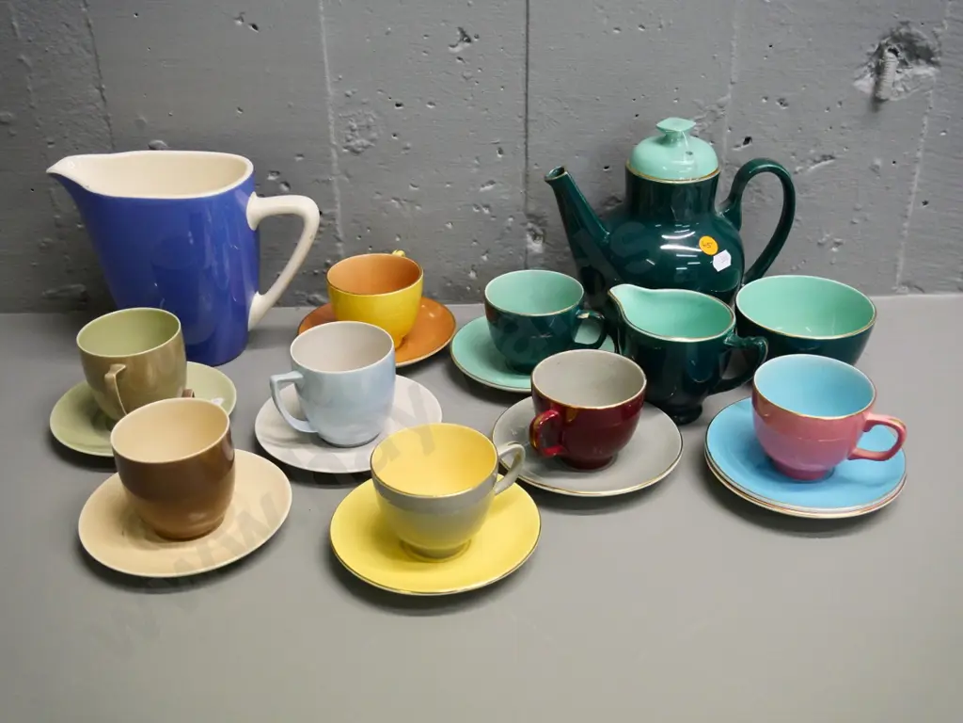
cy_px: 362
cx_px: 482
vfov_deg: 36.0
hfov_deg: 46.8
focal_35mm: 40
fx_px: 1113
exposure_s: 1/200
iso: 3200
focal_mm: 20
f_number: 5
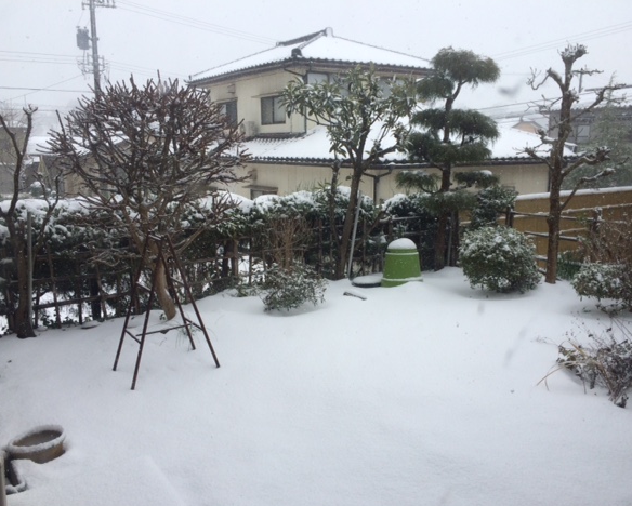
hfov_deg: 57.1
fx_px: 580
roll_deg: +0.3
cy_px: 258
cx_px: 322
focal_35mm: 31
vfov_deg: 47.2
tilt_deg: -11.8
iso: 32
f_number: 2.2
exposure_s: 1/760
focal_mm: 4.15
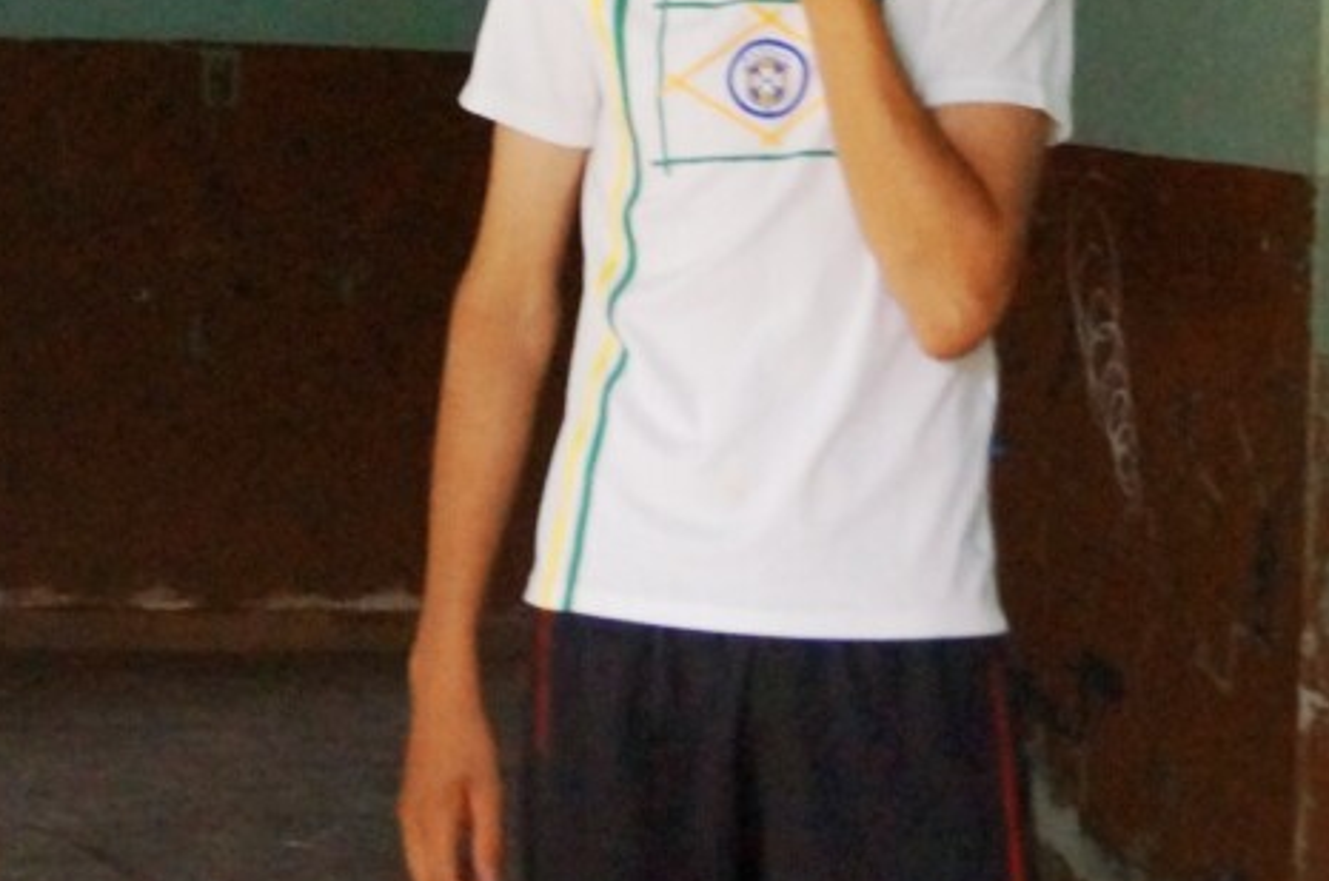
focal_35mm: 87
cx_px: 354
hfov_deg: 23.2
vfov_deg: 15.6
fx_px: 3206
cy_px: 220
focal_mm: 30
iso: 3200
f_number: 4.5
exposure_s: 1/125
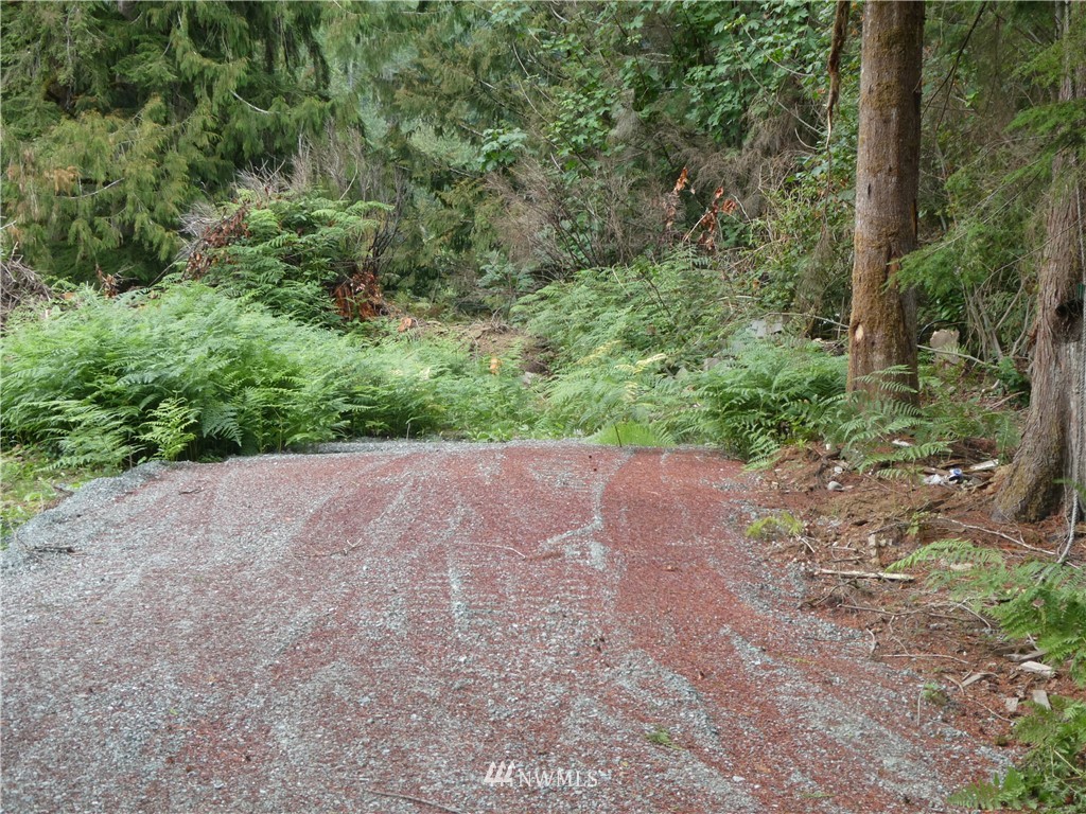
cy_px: 407
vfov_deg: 27.0
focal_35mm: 54
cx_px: 543
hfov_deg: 35.5
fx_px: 1694
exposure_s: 1/60
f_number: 4.1
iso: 125
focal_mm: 9.6
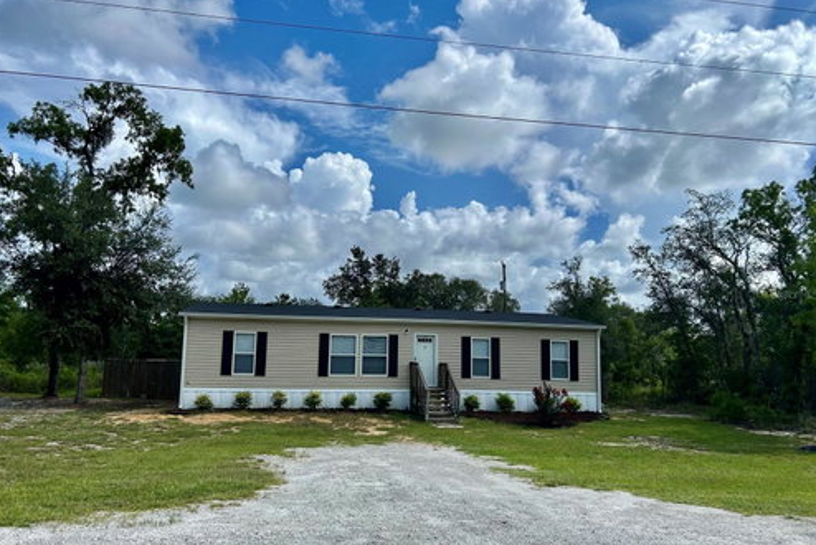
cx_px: 398
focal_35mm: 28
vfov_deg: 46.4
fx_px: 635
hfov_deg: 65.4
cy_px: 294
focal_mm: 5.7
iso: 50
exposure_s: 1/8000
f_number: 1.5
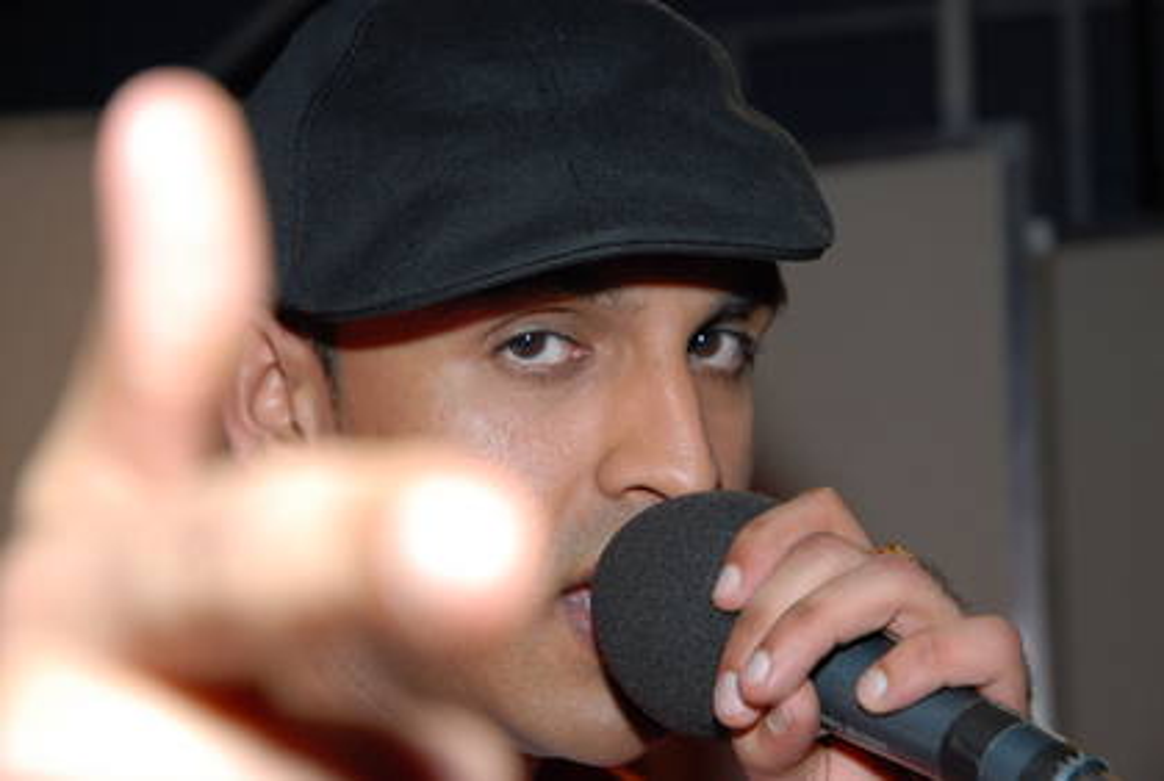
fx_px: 3402
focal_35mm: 105
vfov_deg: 13.1
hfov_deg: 19.4
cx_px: 582
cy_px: 390
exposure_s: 1/60
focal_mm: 70
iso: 400
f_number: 5.6
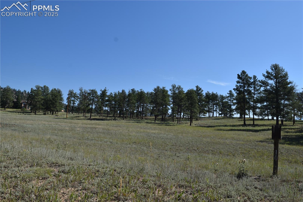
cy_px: 101
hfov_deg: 67.4
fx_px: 227
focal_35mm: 27
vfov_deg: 47.9
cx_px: 152
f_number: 9
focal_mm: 18
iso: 100
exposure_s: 1/320
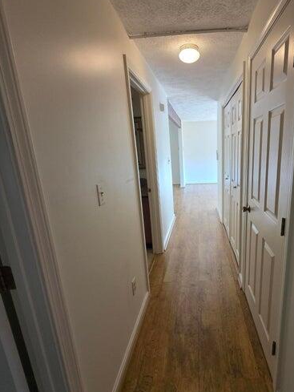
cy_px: 198
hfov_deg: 73.0
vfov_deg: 91.0
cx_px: 191
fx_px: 192
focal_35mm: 17
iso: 400
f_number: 1.9
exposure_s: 1/100
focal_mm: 2.2
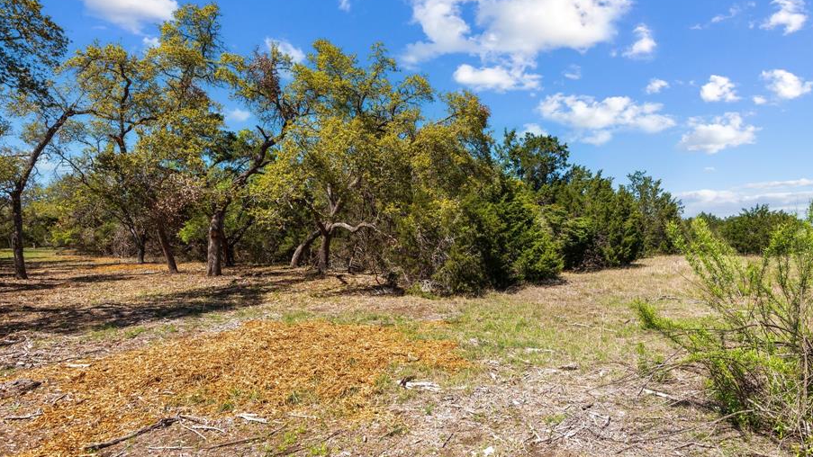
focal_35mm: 19
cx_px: 451
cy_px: 251
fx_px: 410
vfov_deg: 58.2
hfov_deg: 89.2
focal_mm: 16
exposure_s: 1/200
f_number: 9
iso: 200
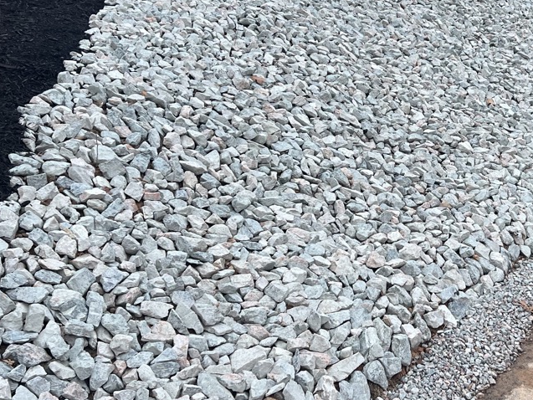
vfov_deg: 29.6
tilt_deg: -14.2
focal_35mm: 49
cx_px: 387
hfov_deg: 38.1
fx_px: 755
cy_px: 155
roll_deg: -1.6
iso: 125
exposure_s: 1/108
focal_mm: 5.7
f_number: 1.5
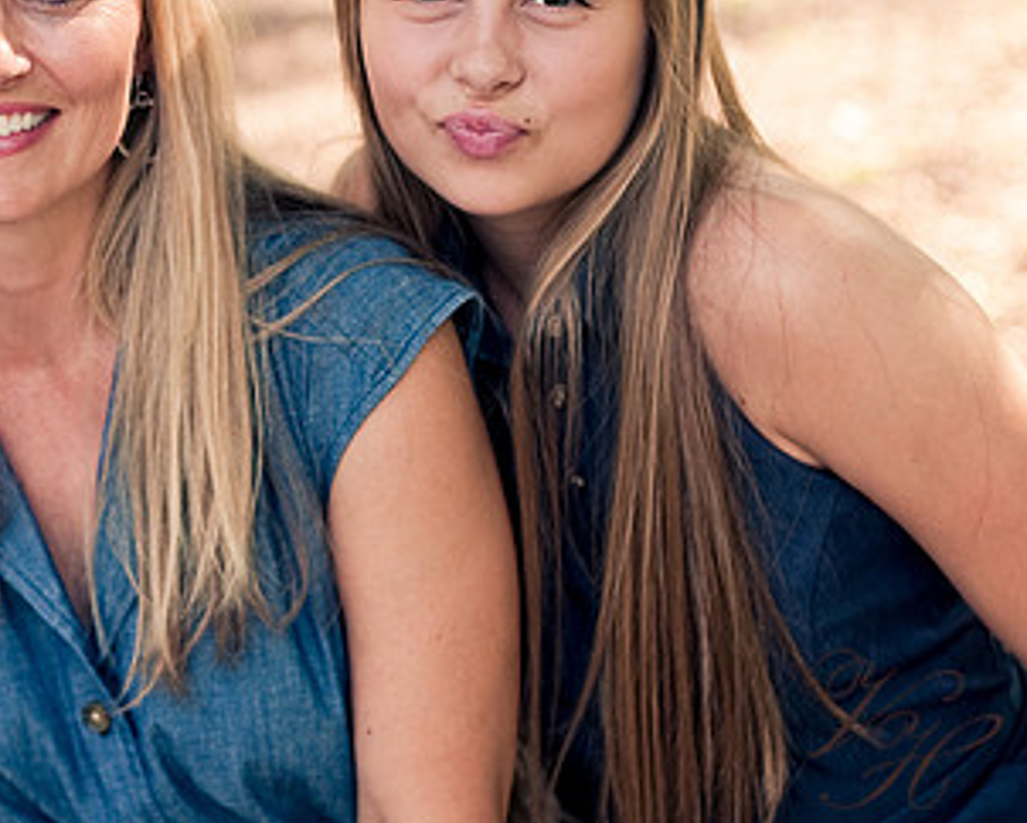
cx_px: 51
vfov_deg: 17.0
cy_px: 221
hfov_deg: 20.7
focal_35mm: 90
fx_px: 2737
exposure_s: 1/500
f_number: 2.2
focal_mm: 50
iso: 200
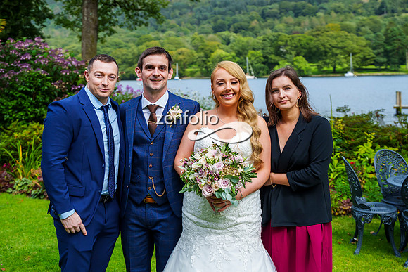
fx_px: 556
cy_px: 117
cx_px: 188
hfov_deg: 40.3
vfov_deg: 27.5
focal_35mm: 49
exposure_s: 1/8000
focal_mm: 43
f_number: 3.5
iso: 800
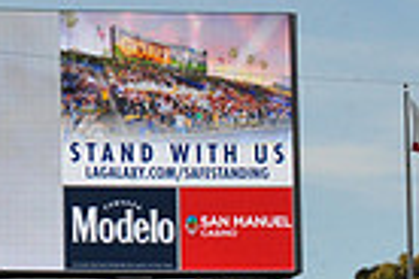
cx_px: -179
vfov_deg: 4.1
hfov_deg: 6.1
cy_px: 121
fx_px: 3922
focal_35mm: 337
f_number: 16
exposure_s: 1/1000
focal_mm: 80
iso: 1600
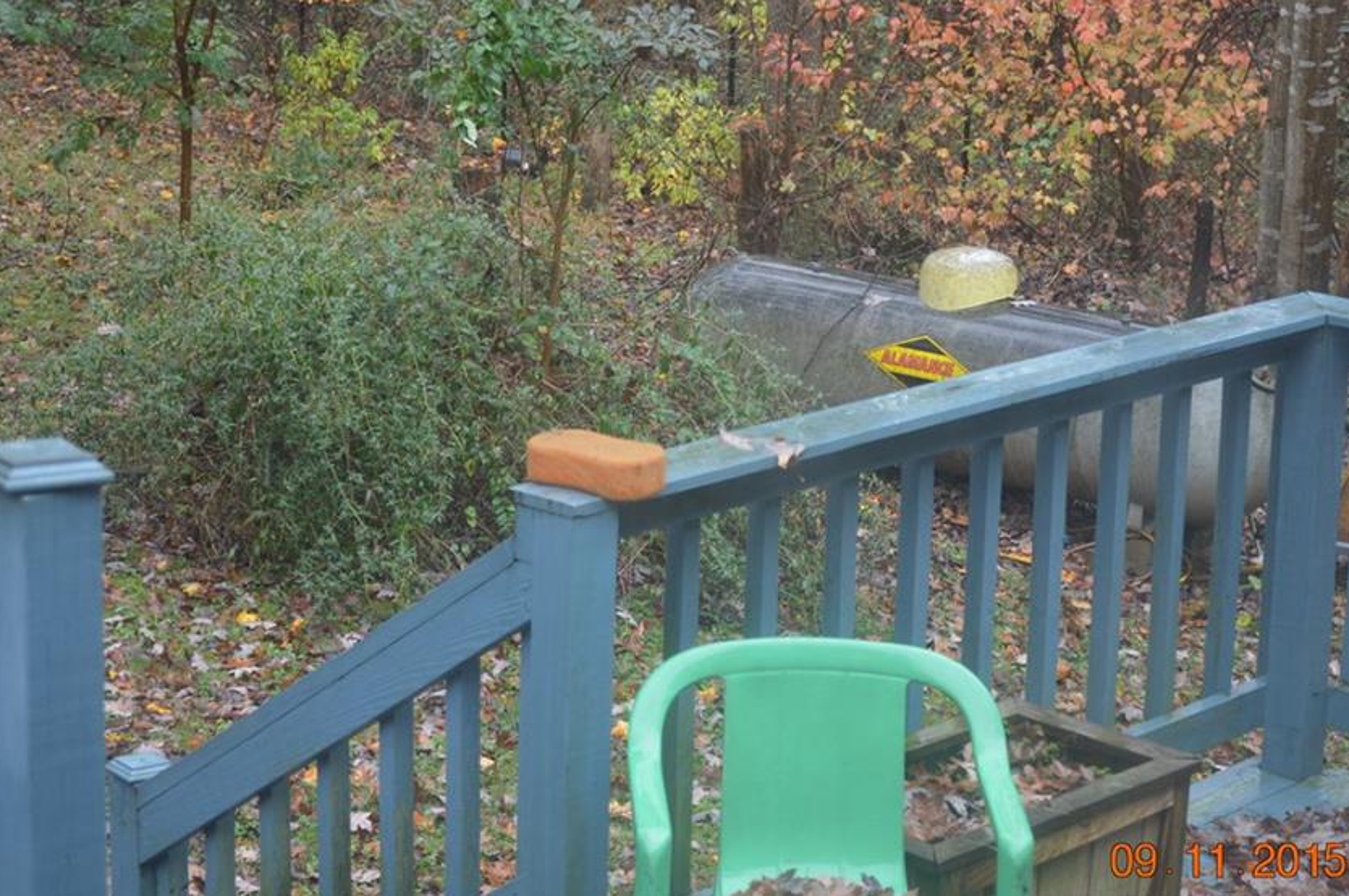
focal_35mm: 81
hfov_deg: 25.1
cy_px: 393
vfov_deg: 16.8
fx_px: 3032
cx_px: 674
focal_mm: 44
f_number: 5.3
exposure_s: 1/60
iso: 400
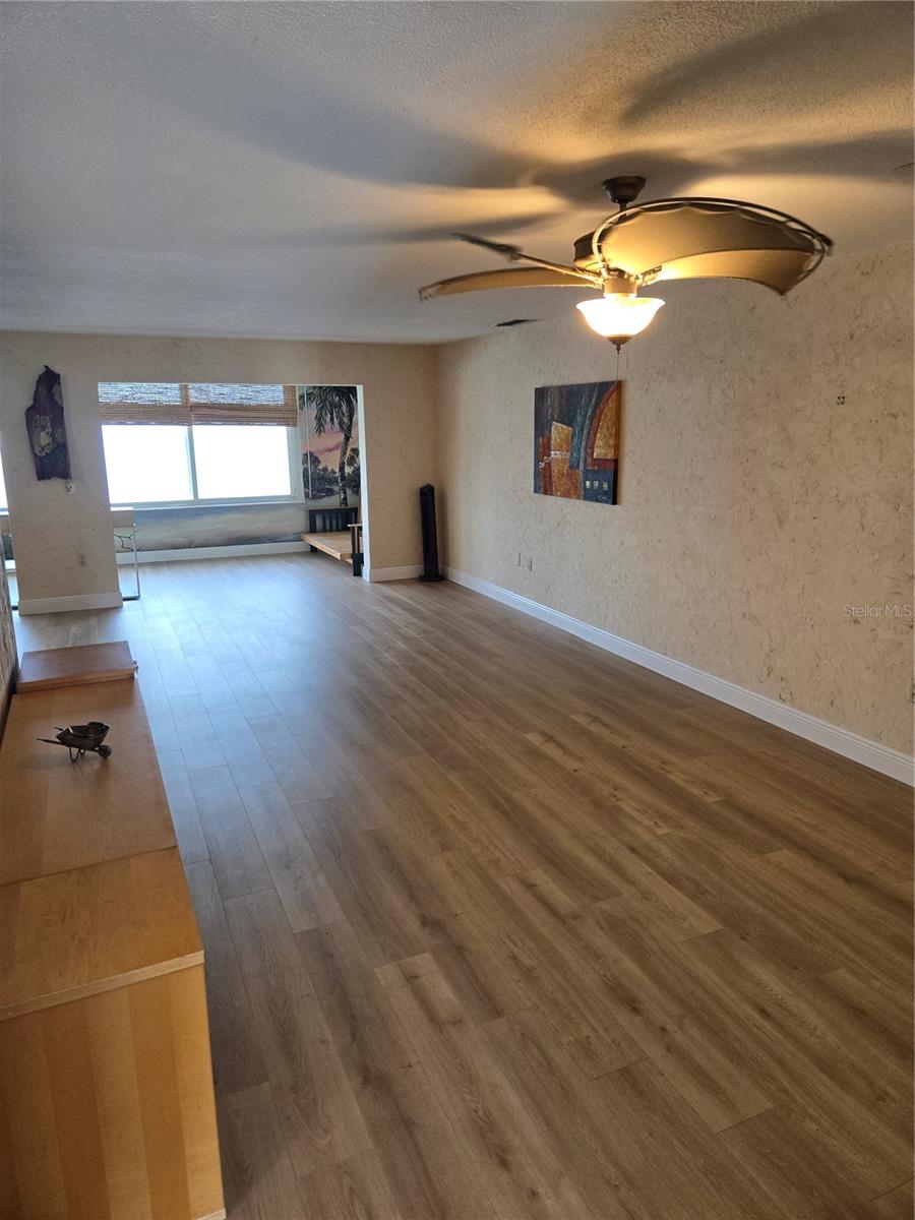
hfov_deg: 58.9
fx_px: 811
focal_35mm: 23
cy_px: 610
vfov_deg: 73.9
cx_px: 458
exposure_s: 1/120
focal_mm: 5.4
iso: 125
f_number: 1.8
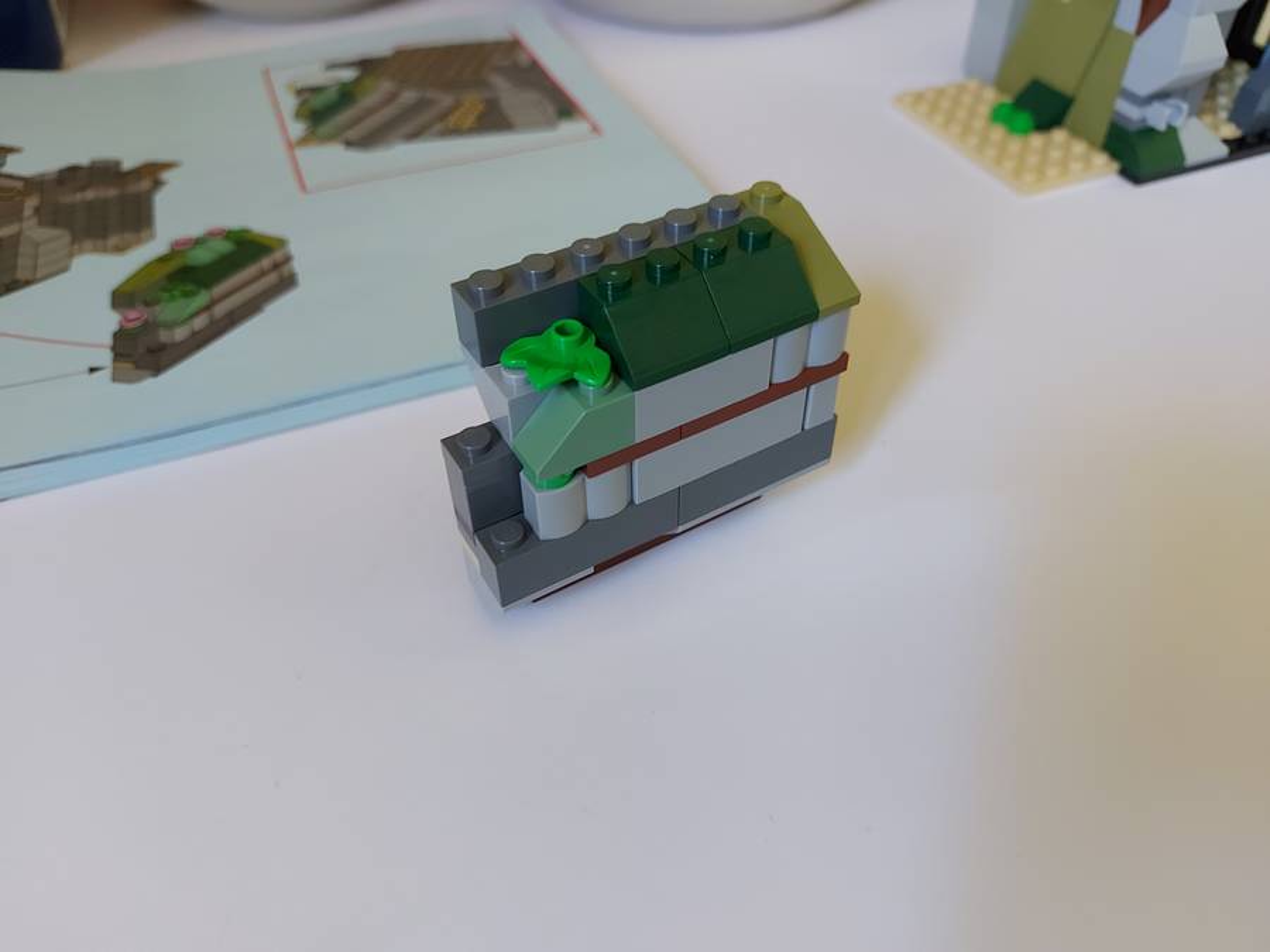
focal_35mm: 24
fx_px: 881
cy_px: 476
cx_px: 635
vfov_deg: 56.8
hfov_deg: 71.6
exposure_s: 1/33
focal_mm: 5.23
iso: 200
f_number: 1.8
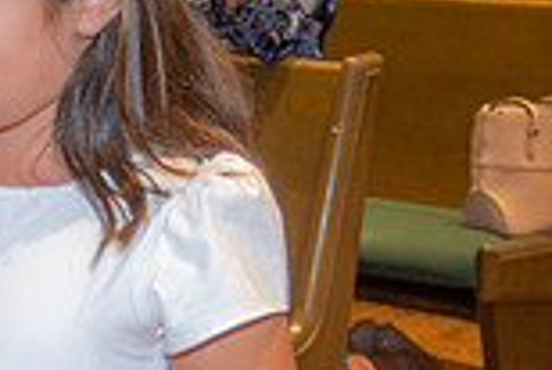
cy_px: 298
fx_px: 1964
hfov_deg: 15.8
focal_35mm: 128
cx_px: 43
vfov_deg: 10.7
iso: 1600
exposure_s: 1/125
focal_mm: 34
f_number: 4.5
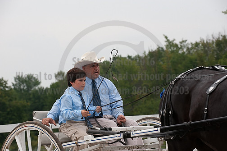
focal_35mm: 155
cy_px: 76
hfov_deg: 13.3
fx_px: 976
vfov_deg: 8.8
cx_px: 114
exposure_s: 1/1000
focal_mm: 155
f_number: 5.6
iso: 560
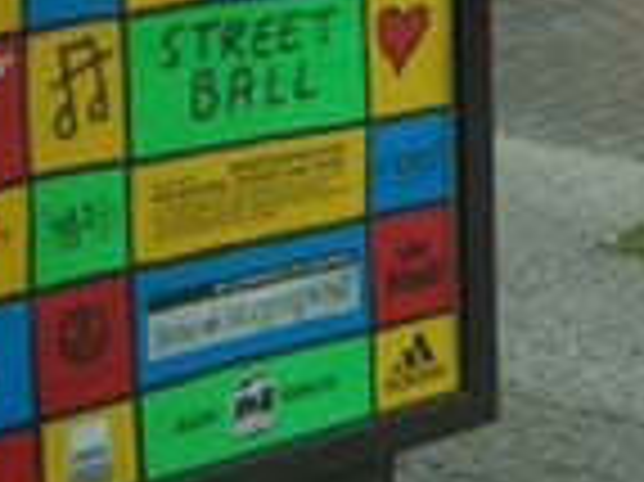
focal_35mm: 135
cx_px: 955
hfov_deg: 13.8
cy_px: -191
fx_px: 2509
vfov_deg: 10.7
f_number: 2.6
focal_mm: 5.8
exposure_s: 1/60
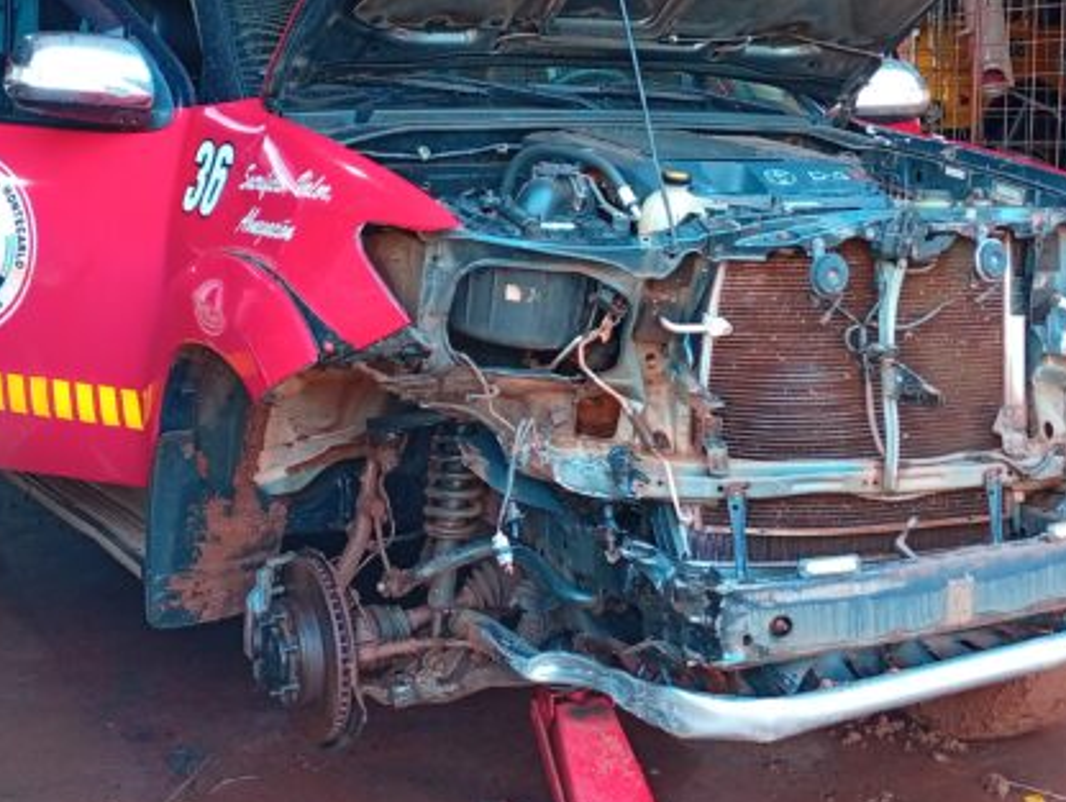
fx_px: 1480
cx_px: 510
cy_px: 161
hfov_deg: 39.6
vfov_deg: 29.6
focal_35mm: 48
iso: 109
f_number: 1.8
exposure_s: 1/50
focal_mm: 3.96
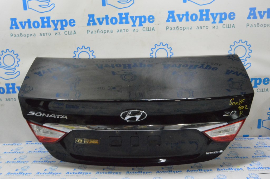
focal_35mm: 33
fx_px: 247
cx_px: 135
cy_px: 90
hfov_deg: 57.3
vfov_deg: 39.9
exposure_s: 1/15
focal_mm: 22
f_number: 20
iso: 6400
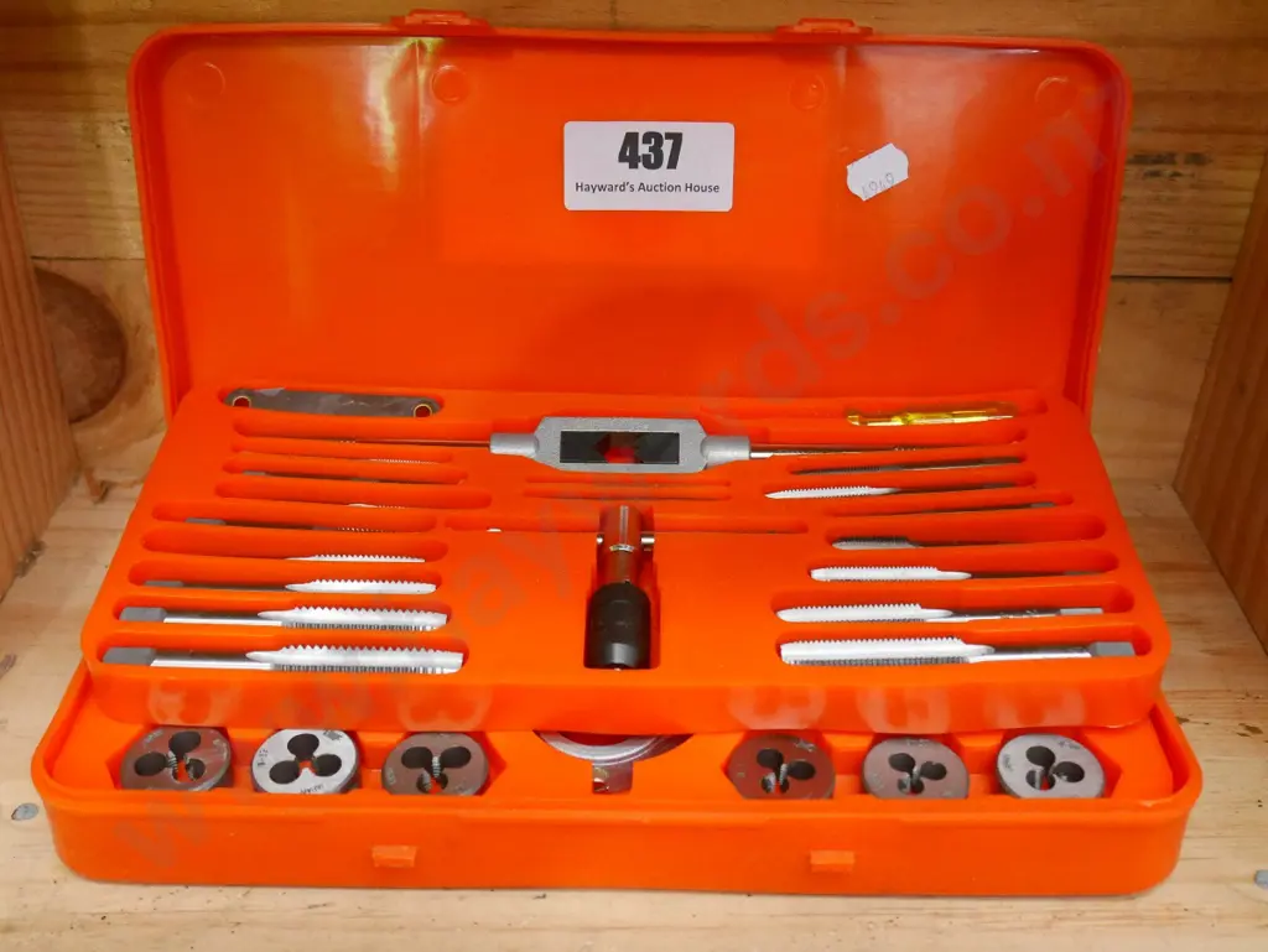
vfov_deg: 36.0
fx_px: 1466
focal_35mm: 40
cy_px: 476
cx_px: 634
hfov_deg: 46.8
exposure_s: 1/30
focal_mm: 20
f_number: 4.6
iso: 3200
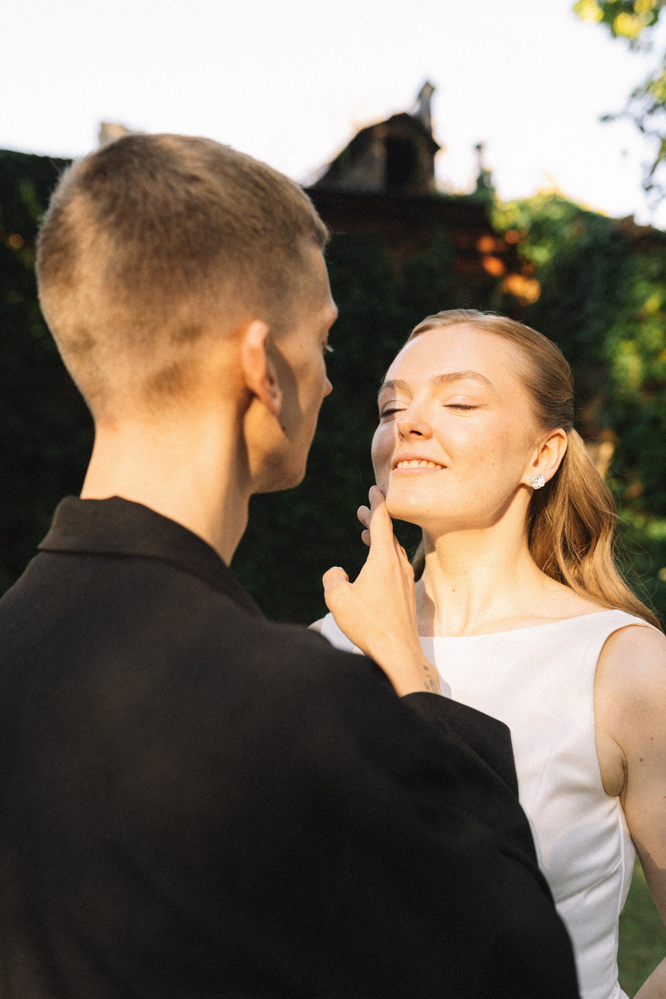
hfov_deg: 37.9
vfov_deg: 54.4
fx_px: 971
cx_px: 333
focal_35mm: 35
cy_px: 500
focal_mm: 35
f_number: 2.5
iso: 250
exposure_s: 1/200
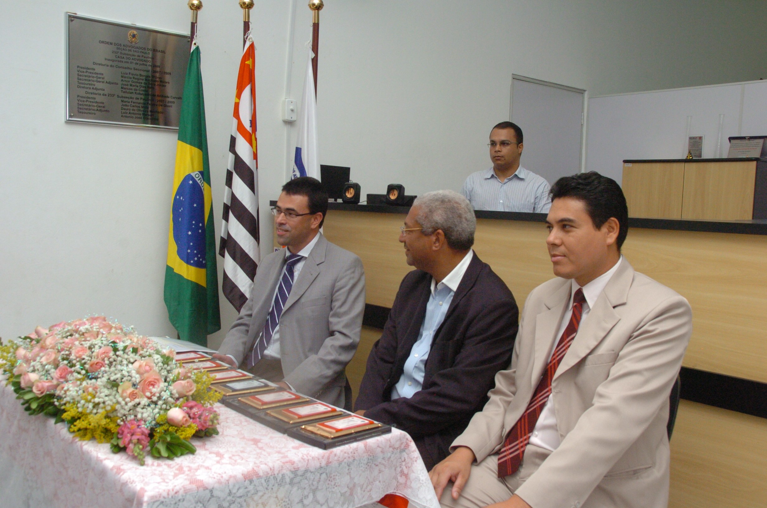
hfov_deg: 57.3
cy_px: 254
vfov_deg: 39.8
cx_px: 384
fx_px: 702
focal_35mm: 33
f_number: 7.1
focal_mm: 22
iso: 1000
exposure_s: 1/250
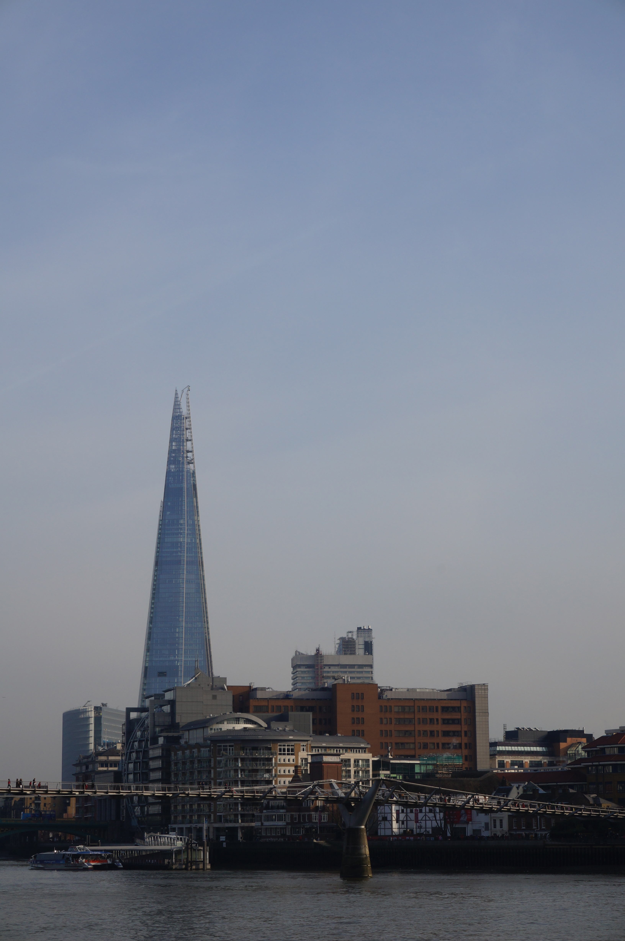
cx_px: 312
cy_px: 470
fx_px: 1957
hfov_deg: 18.1
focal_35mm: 75
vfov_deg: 27.0
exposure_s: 1/200
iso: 200
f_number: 16
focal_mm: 50
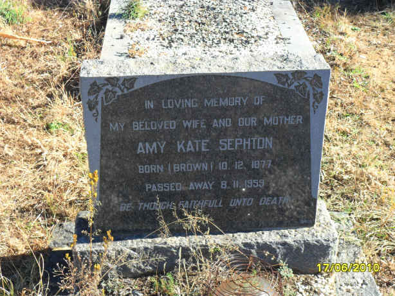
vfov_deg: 23.3
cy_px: 148
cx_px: 198
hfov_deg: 30.7
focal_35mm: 63
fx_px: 719
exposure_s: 1/90
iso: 100
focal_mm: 11.2
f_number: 5.6
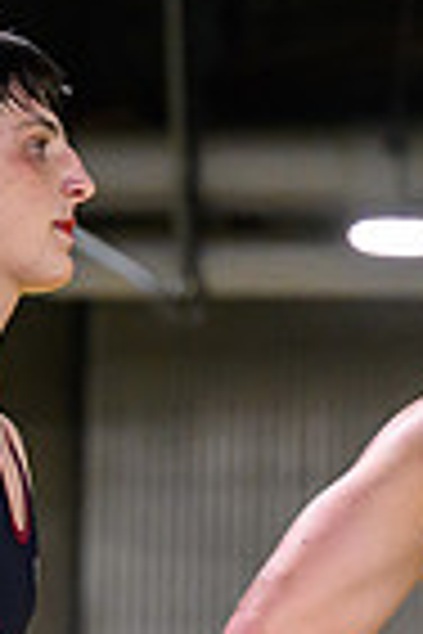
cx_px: 136
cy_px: 730
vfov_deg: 3.8
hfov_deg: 2.5
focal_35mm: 543
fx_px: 9570
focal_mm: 78
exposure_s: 1/640
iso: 2500
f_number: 2.8
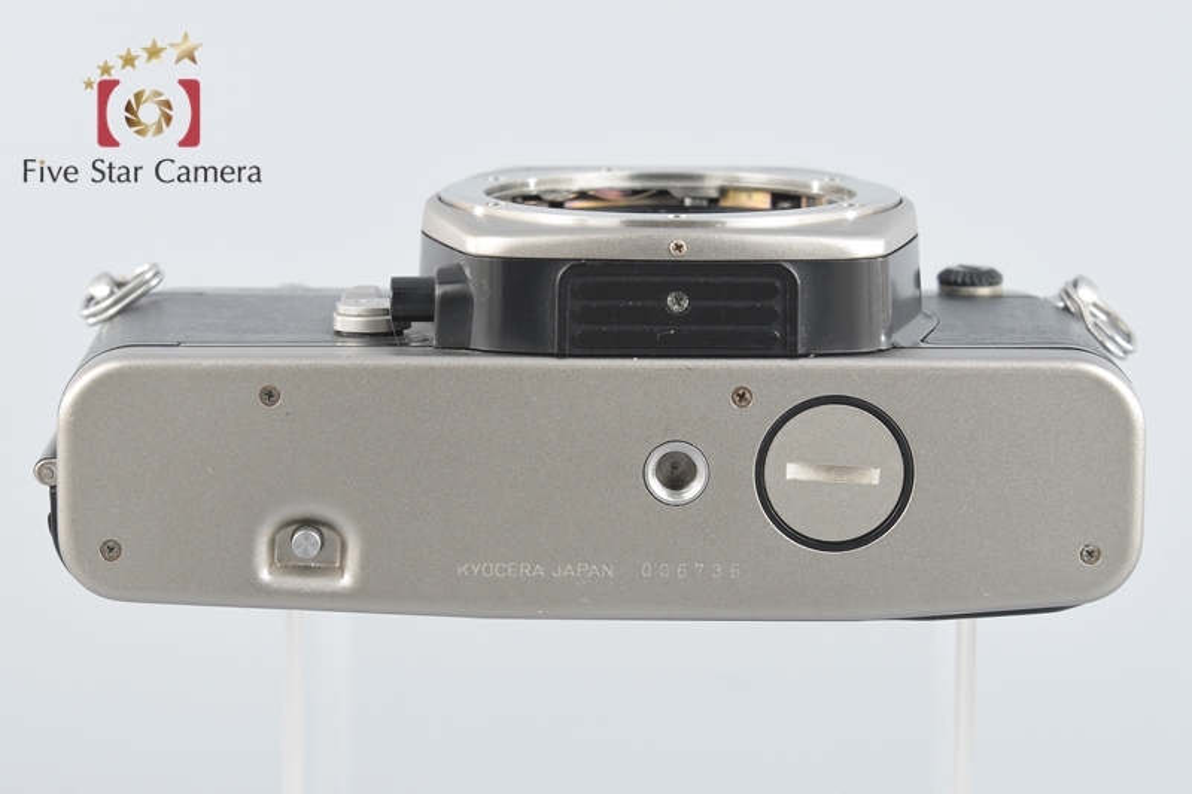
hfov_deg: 14.0
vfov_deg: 9.3
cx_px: 596
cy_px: 397
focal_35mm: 147
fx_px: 4866
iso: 400
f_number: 10
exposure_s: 1/250
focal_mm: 98
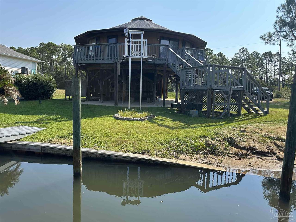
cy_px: 111
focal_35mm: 24
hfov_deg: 71.6
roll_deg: -2.1
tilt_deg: -6.0
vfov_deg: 56.8
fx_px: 205
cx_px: 148
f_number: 1.78
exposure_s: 1/2525
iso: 80
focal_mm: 6.86
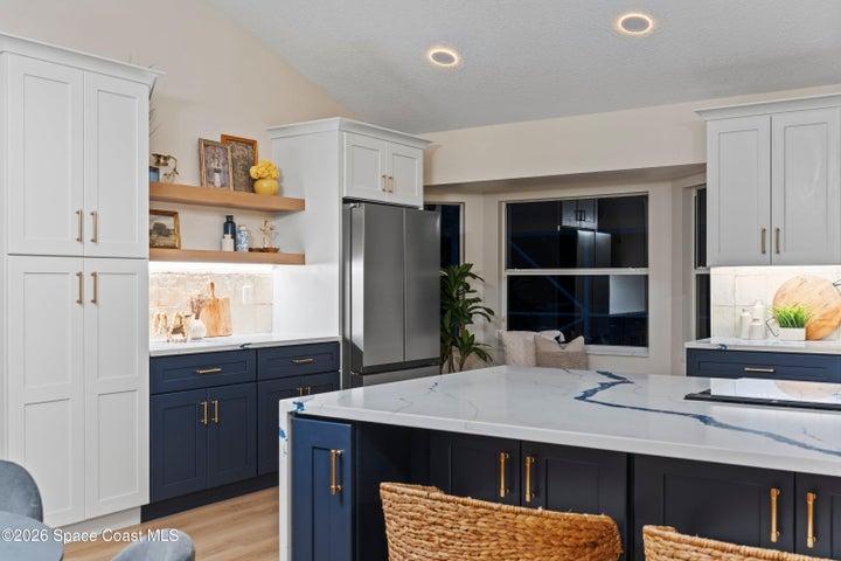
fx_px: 818
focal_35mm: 35
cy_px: 280
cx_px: 420
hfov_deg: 54.4
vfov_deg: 37.9
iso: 320
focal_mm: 35
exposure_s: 4
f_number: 9
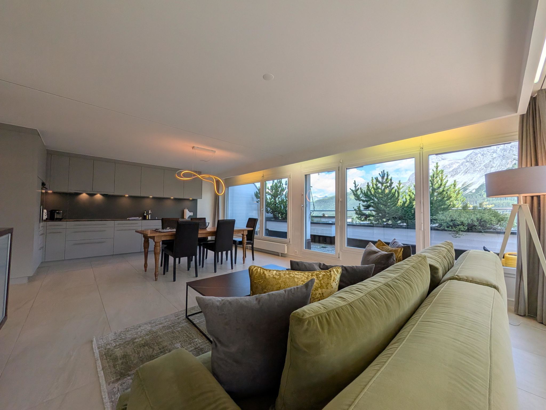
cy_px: 205
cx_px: 273
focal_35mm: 12
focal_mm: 2.02
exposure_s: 1/801
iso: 47
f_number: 1.7
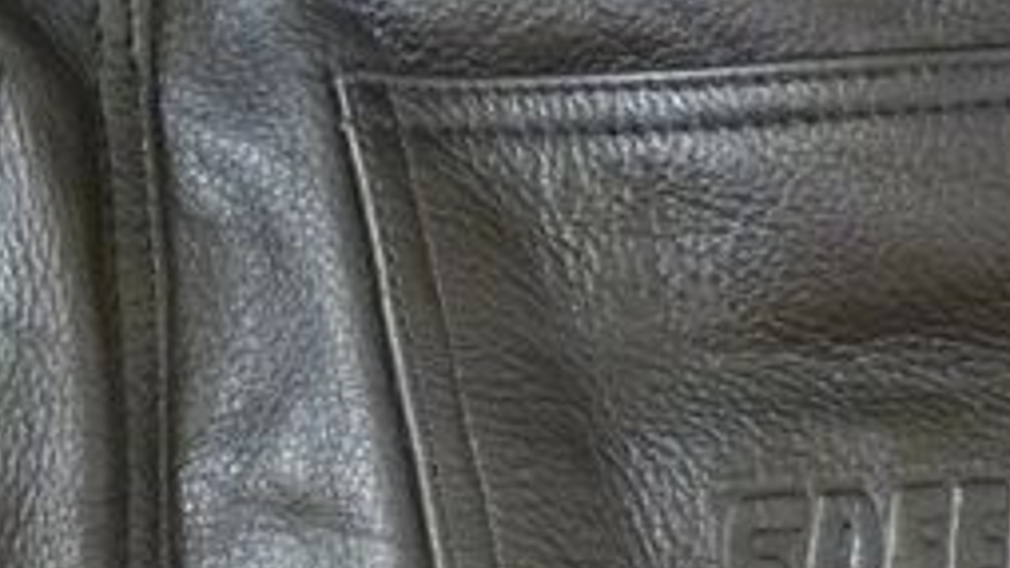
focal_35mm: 103
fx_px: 2759
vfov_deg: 11.7
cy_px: 461
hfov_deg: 20.1
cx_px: 4
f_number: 3.3
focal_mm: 4.3
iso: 400
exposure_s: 1/5
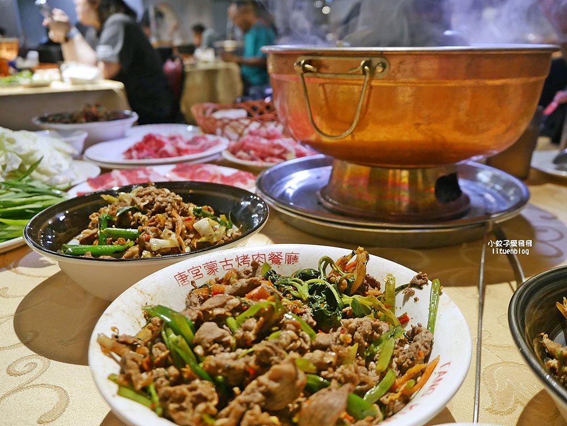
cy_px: 213
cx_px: 284
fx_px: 459
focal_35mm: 28
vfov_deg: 49.8
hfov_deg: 63.4
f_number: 3.5
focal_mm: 14
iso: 640
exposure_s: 1/60
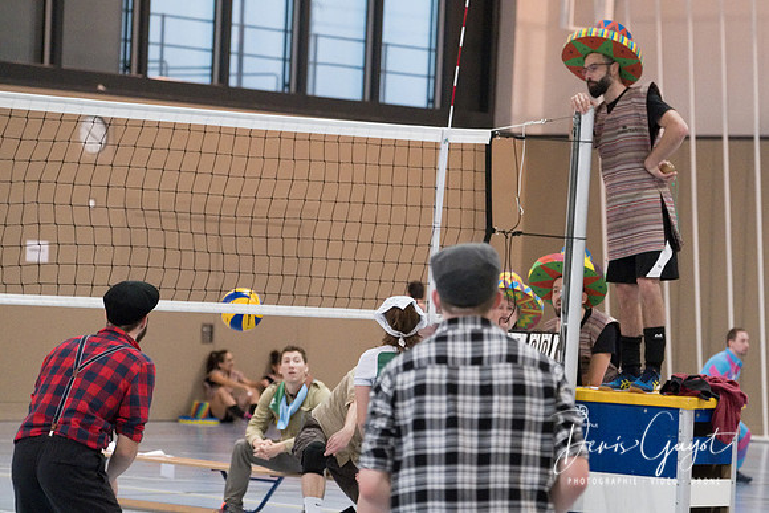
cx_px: 459
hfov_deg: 14.5
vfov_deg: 9.7
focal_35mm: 142
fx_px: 3030
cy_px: 273
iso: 6400
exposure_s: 1/500
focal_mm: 77.3
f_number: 2.8
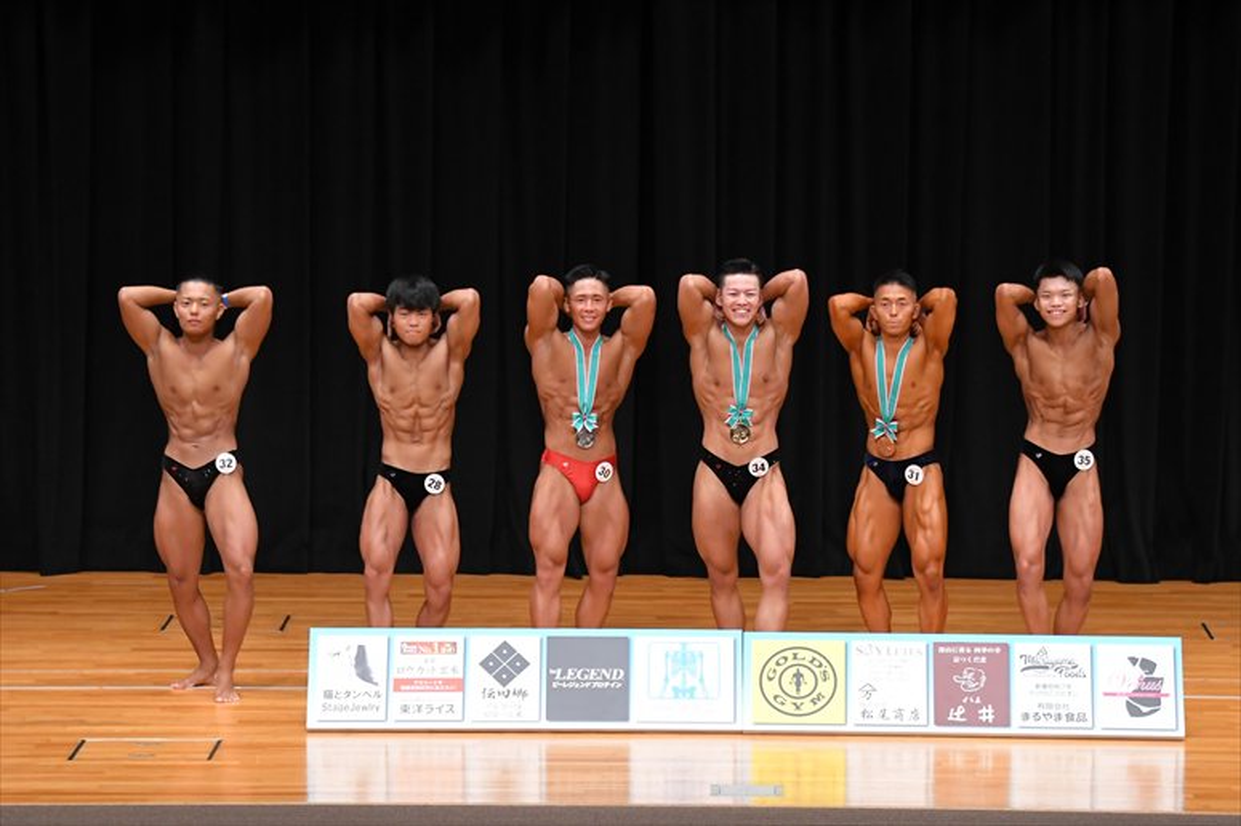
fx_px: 5995
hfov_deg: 11.8
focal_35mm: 174
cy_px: 413
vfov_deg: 7.9
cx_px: 620
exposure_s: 1/400
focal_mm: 116
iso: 3200
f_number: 5.6
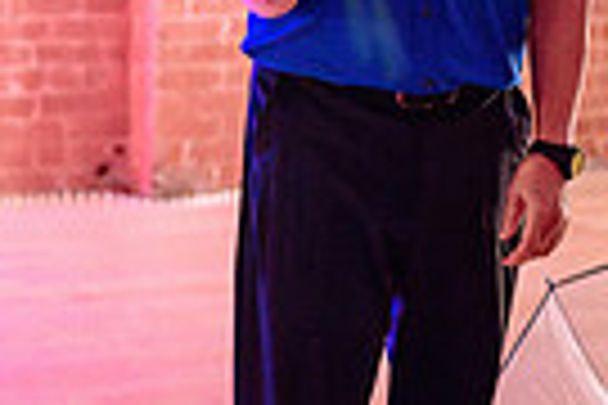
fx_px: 2753
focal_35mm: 163
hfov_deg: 12.1
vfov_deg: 8.4
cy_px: 191
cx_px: -242
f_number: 1.4
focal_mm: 28
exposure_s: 1/250
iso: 2500
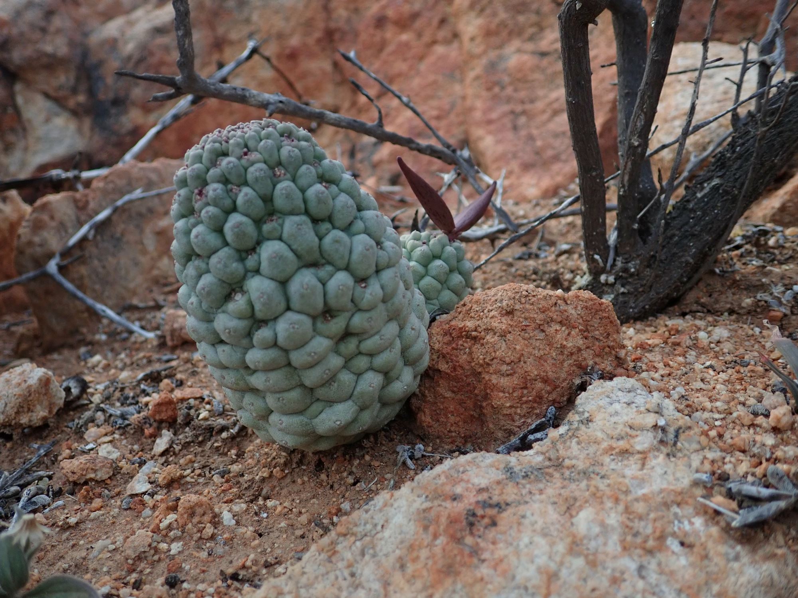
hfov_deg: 60.0
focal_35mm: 30
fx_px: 692
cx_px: 399
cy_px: 299
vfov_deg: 46.8
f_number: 2.3
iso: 200
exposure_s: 1/125
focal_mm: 5.5
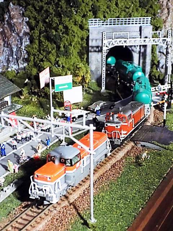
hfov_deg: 22.6
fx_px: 433
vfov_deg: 29.8
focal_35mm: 65
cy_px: 116
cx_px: 86
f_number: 4.1
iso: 400
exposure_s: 1/13
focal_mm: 11.5
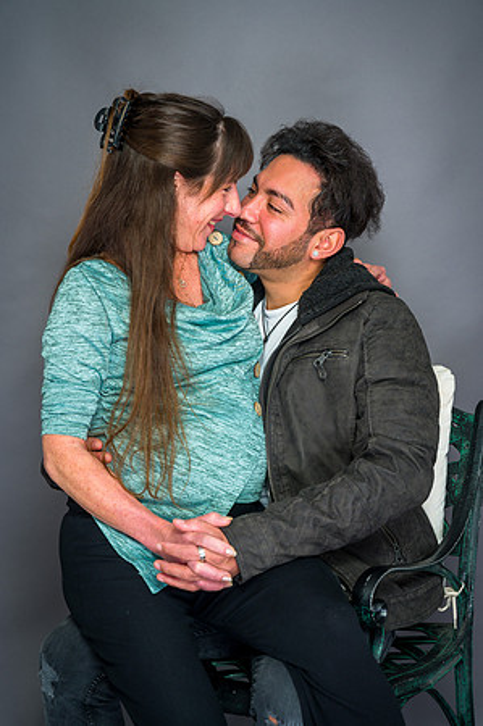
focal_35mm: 64
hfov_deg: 21.2
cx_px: 242
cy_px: 363
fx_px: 1291
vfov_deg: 31.5
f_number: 5.6
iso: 200
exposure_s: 1/100
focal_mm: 64
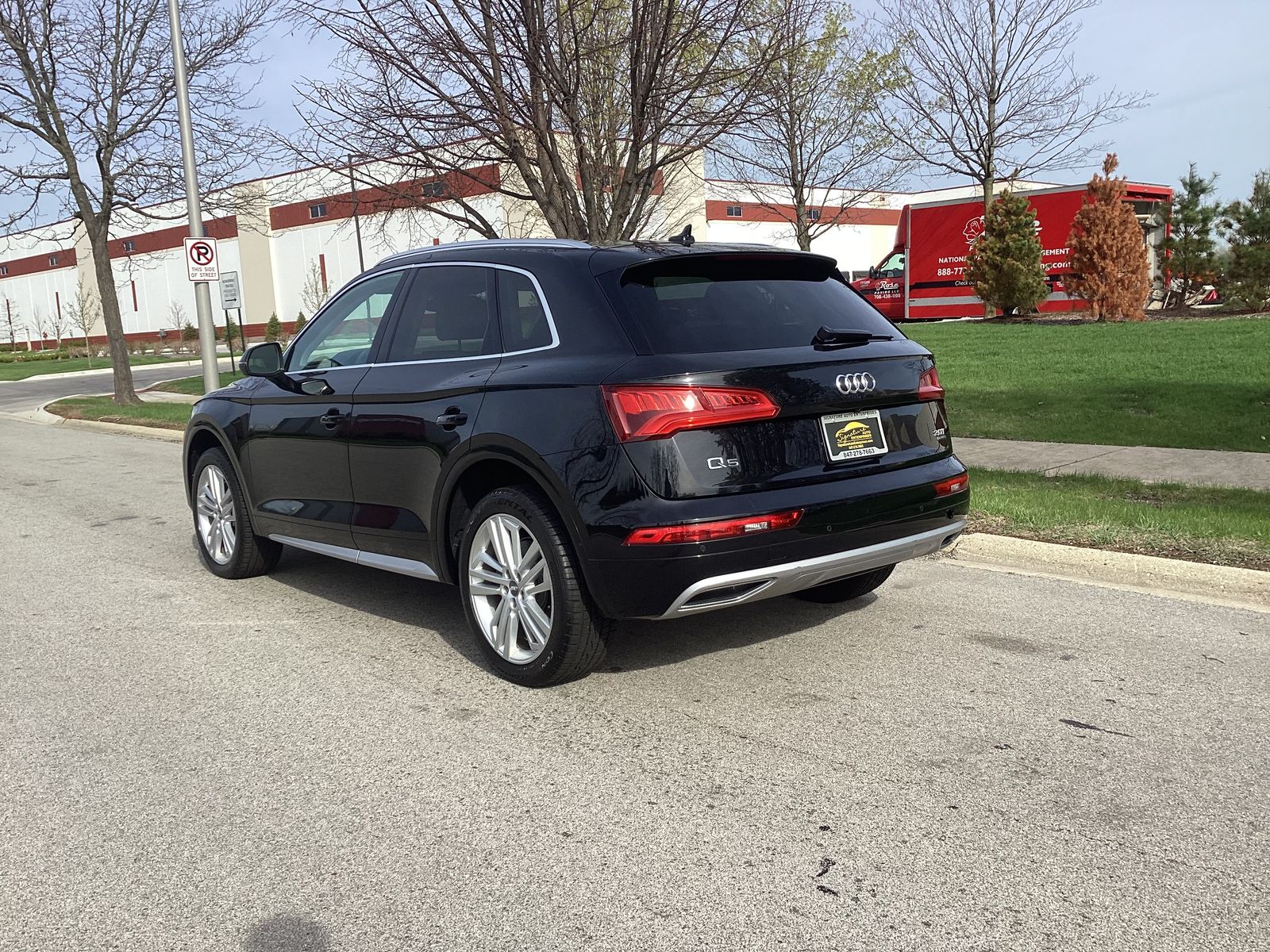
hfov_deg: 58.4
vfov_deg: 45.4
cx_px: 635
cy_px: 476
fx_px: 1137
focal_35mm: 31
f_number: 2.4
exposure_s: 1/876
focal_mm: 3.3
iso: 25
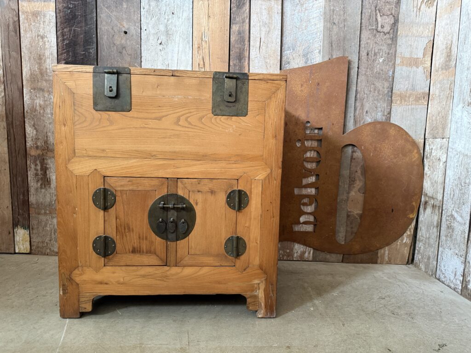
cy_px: 176
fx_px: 327
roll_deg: -2.3
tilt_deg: -6.0
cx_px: 236
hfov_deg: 71.6
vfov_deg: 56.8
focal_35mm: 24
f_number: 1.78
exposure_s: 1/60
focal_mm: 6.76
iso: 320
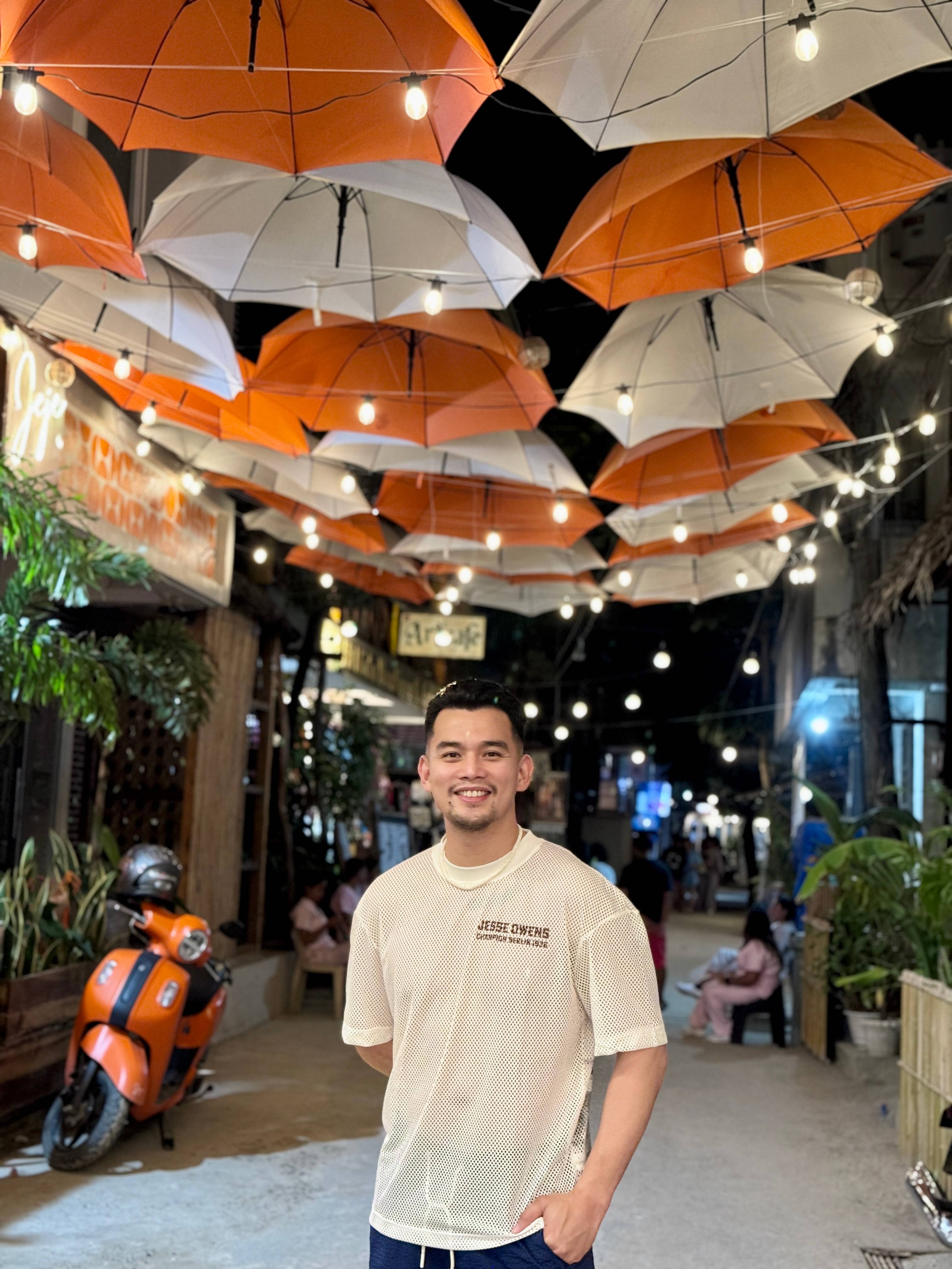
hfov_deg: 30.3
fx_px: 1760
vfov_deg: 39.7
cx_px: 476
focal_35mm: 48
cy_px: 634
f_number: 1.78
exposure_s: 1/40
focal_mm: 6.76
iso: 500
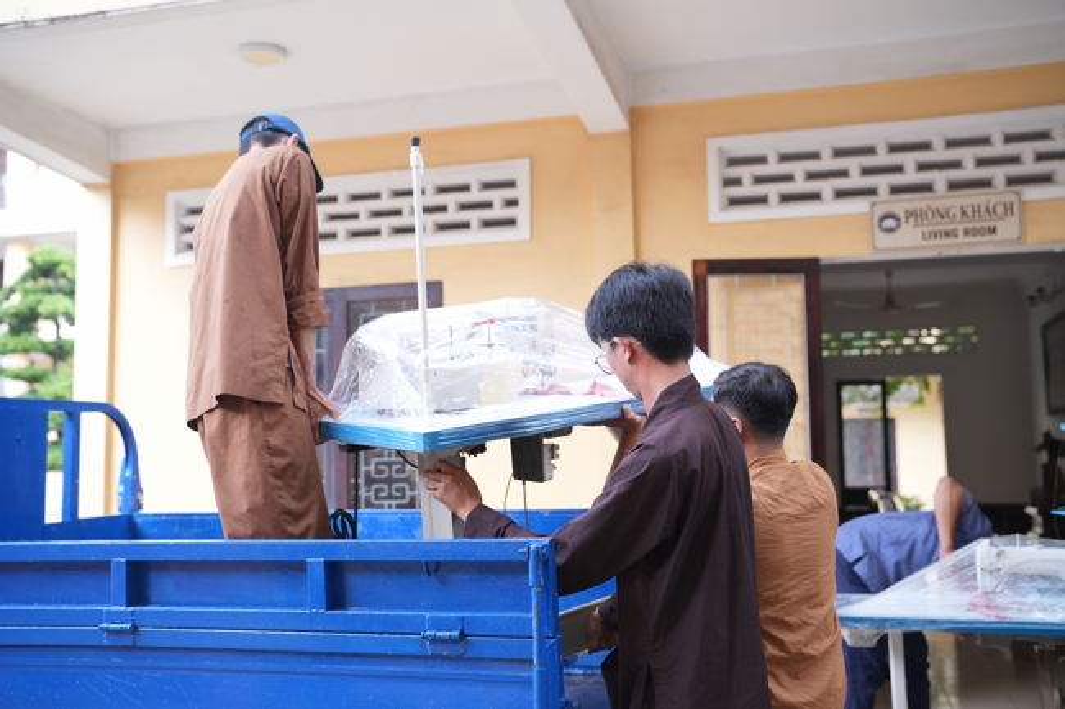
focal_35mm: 37
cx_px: 532
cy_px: 354
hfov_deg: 51.9
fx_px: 1094
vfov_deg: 35.9
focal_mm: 37
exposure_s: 1/100
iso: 400
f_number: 2.8
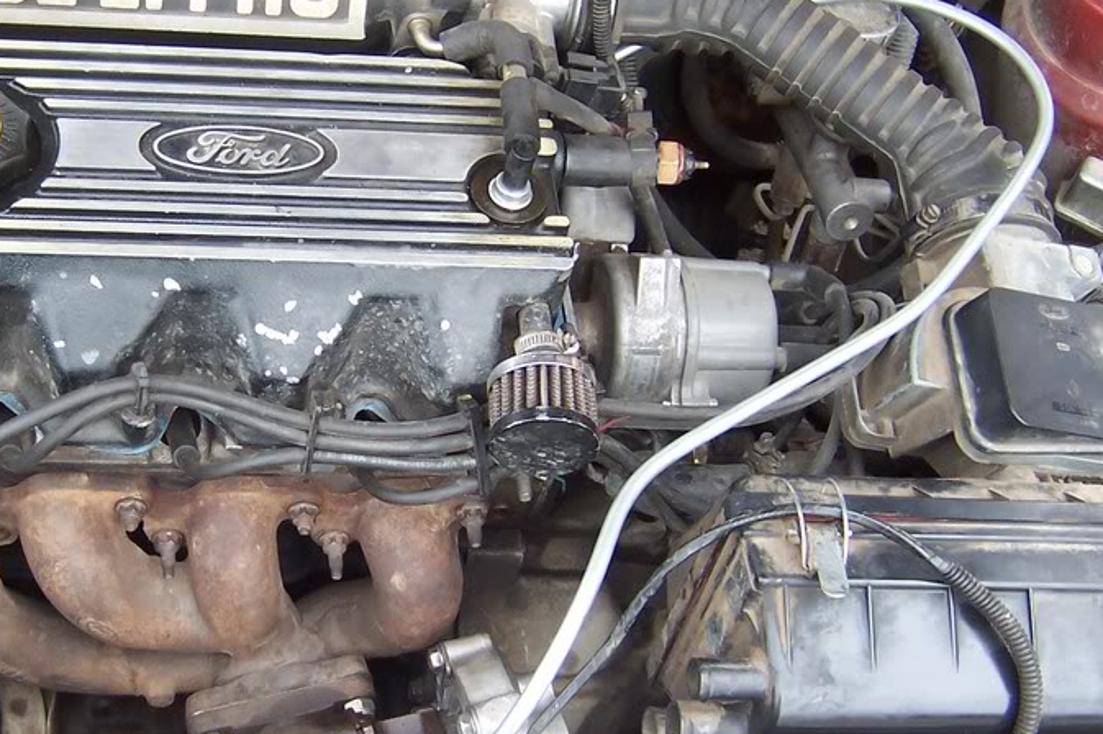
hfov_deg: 34.5
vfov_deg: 23.8
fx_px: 1745
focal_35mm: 57
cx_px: 318
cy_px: 385
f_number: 2.8
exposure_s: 1/60
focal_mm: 5.6
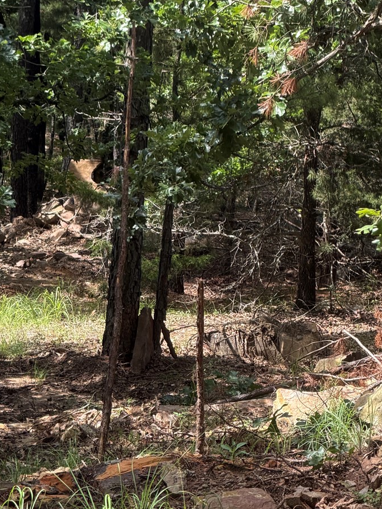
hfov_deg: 7.0
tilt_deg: -13.4
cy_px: 390
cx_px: 246
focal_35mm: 213
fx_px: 3133
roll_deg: -4.0
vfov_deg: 9.3
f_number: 2.8
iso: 50
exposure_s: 1/297
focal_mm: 16.89
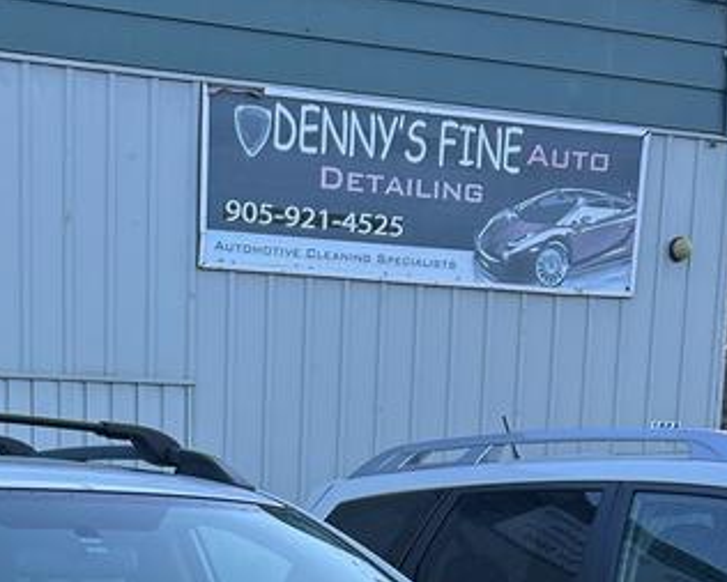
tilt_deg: -9.3
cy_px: 934
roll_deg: +2.1
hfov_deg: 23.6
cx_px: -7
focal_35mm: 77
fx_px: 1657
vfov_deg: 17.4
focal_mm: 5.7
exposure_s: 1/611
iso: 50
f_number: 1.5
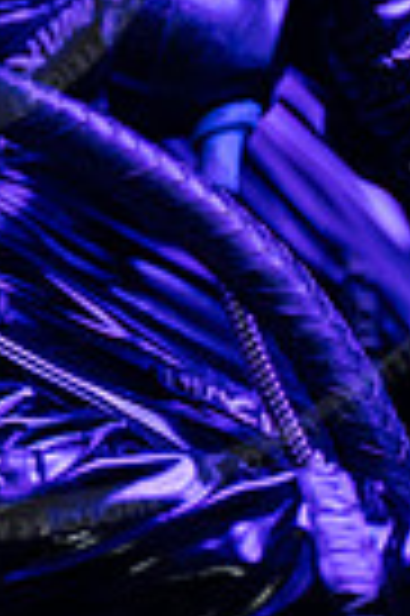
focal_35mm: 279
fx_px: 4778
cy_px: -40
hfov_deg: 4.9
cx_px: -113
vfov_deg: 7.4
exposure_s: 1/250
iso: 400
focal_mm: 85
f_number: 1.2
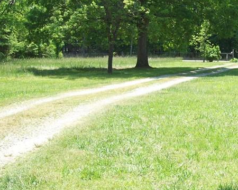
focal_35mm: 80
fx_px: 564
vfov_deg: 19.1
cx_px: 225
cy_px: 66
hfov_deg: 23.1
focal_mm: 6
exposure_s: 1/472
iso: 80
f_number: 2.7
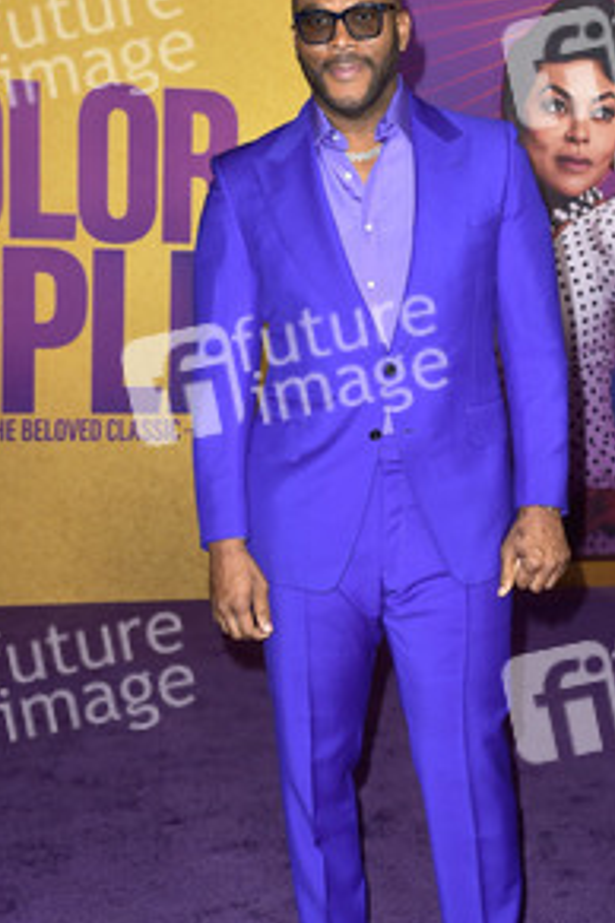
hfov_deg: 20.6
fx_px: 1691
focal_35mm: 66
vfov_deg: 30.5
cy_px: 530
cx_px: 379
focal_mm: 48
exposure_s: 1/250
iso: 320
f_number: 6.3
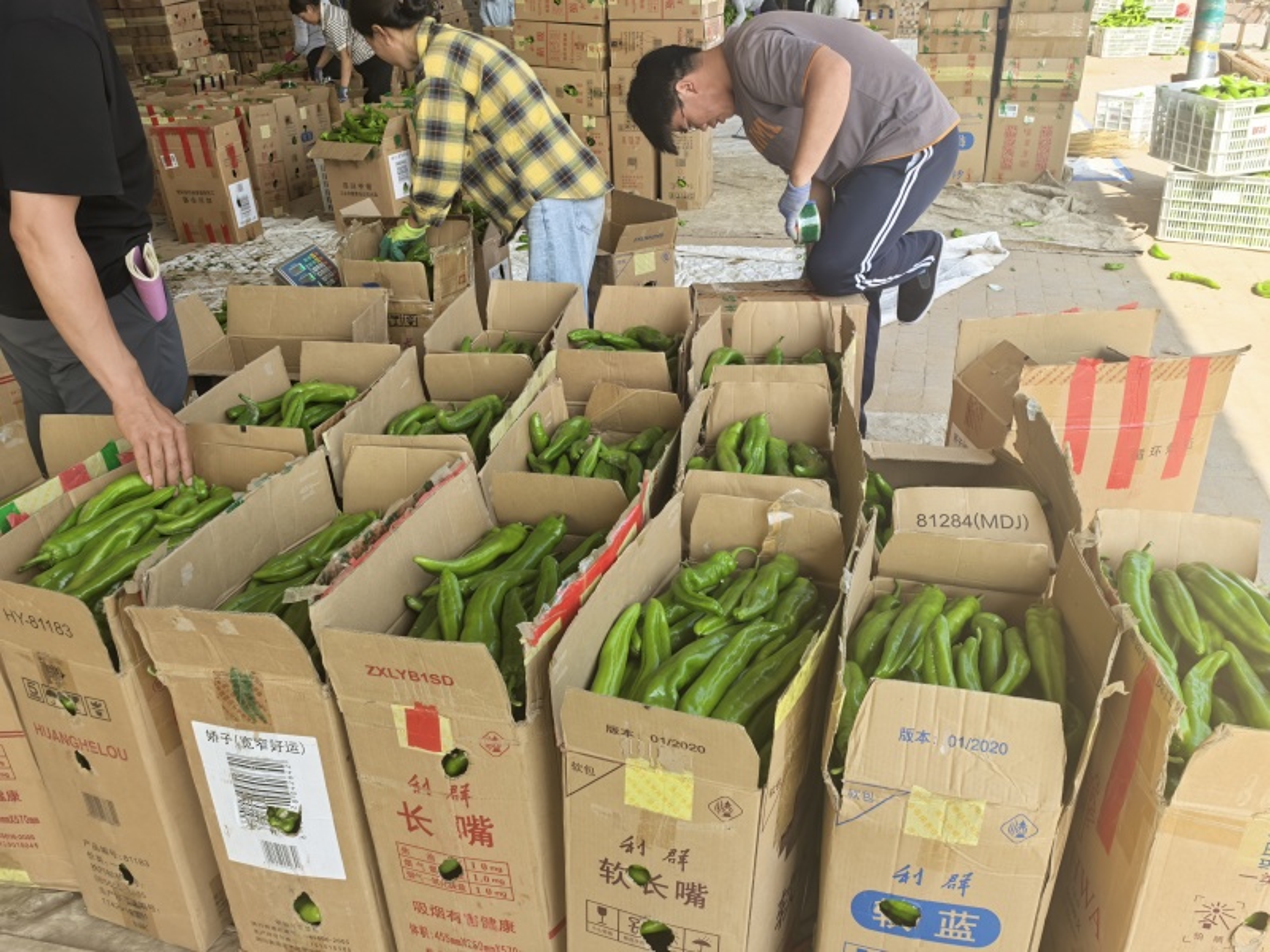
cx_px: 635
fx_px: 991
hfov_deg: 65.3
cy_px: 476
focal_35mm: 27
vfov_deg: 51.4
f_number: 4
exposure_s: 1/649
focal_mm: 6.98
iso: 160
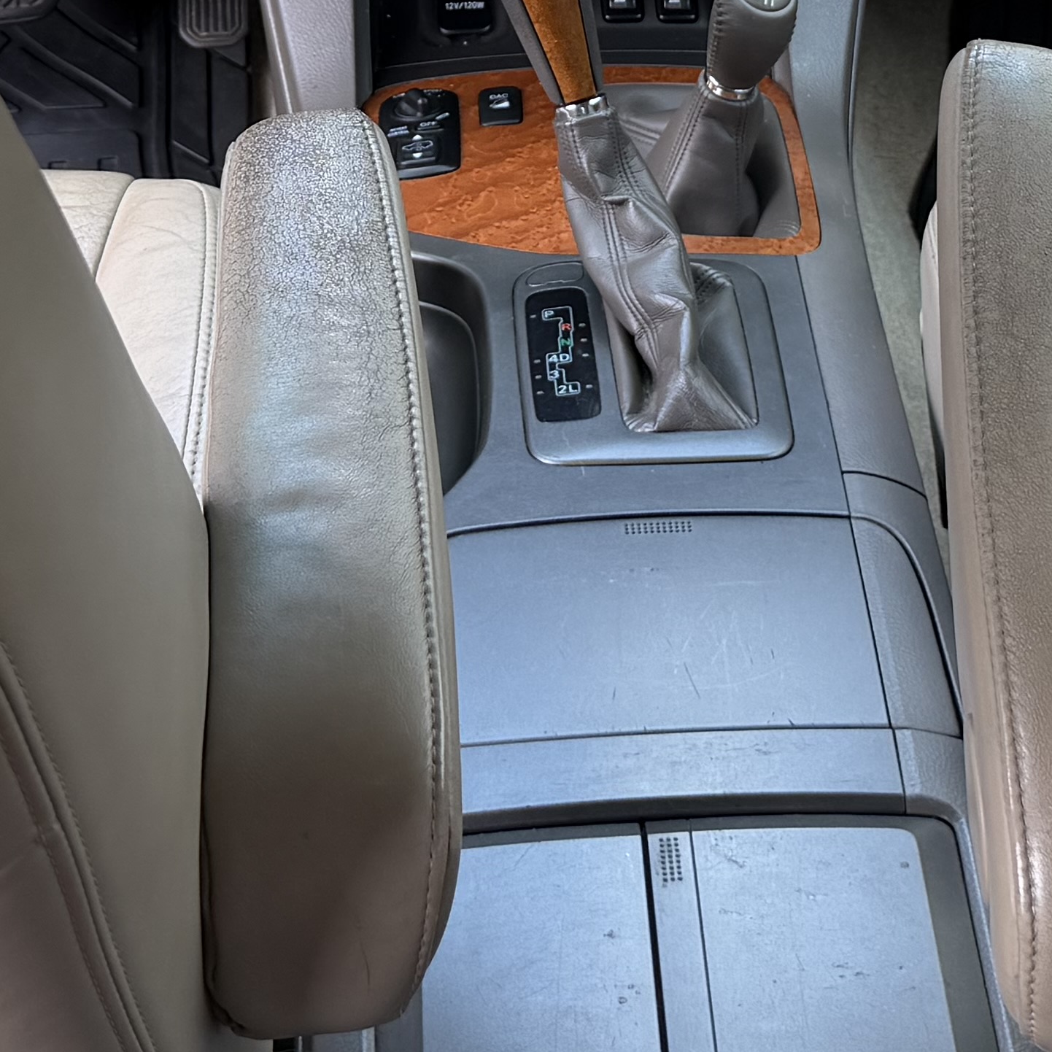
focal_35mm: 84
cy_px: -250
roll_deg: +0.0
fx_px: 2888
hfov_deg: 20.6
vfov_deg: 19.3
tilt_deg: -22.3
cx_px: 671
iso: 80
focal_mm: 6.76
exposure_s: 1/239
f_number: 1.78
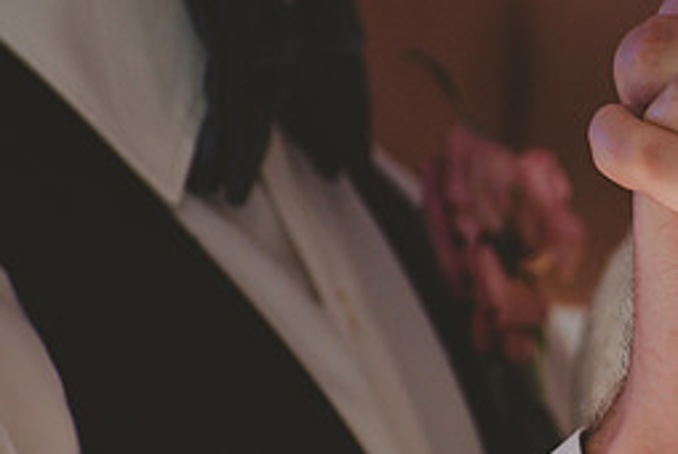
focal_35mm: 1026
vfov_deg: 1.3
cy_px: 300
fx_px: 19345
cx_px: 686
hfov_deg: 2.0
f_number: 6.3
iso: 320
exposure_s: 1/125
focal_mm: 300
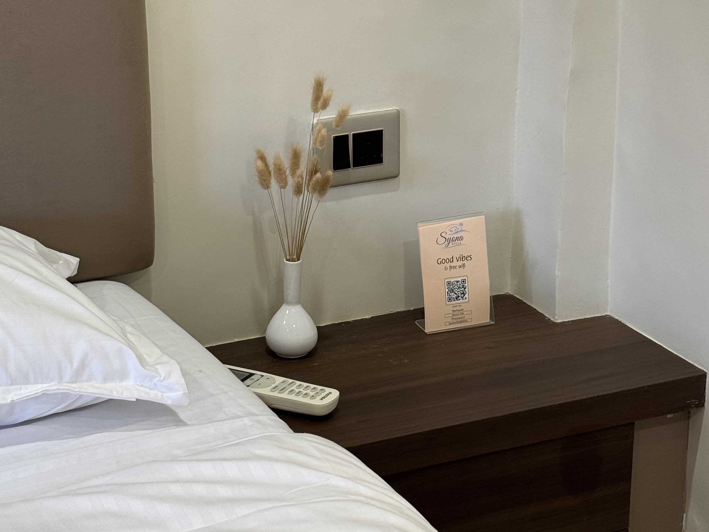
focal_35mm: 85
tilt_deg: -16.0
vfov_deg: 17.3
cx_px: 373
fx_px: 1741
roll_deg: -0.3
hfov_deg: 23.0
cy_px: 189
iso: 80
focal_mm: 6.76
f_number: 1.78
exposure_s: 1/50
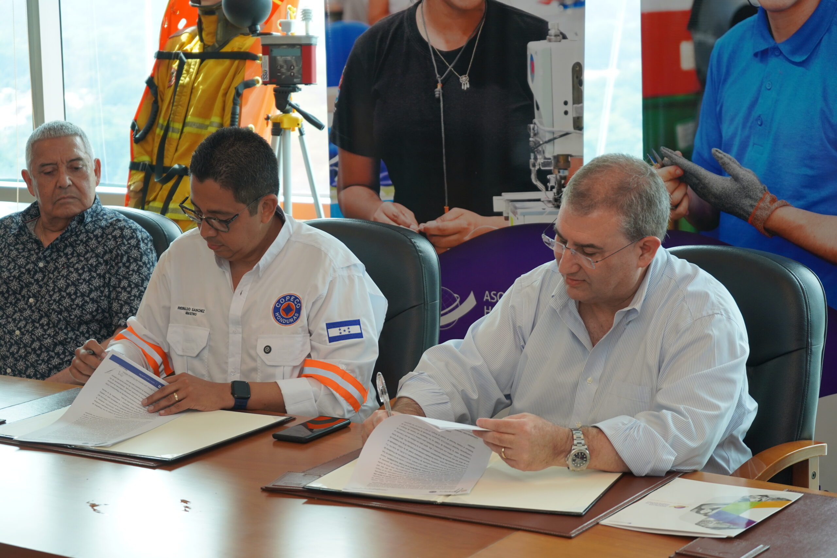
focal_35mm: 70
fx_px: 1627
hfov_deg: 28.8
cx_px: 418
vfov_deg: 19.5
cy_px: 279
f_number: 5.6
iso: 800
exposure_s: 1/160
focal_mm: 70
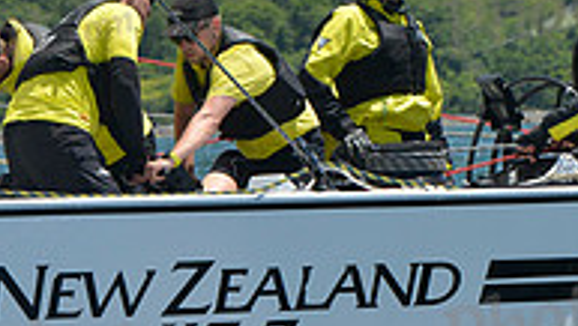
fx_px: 6029
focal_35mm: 393
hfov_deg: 5.5
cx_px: 290
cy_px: 178
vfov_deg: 3.1
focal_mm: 125
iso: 280
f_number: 8
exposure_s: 1/1250
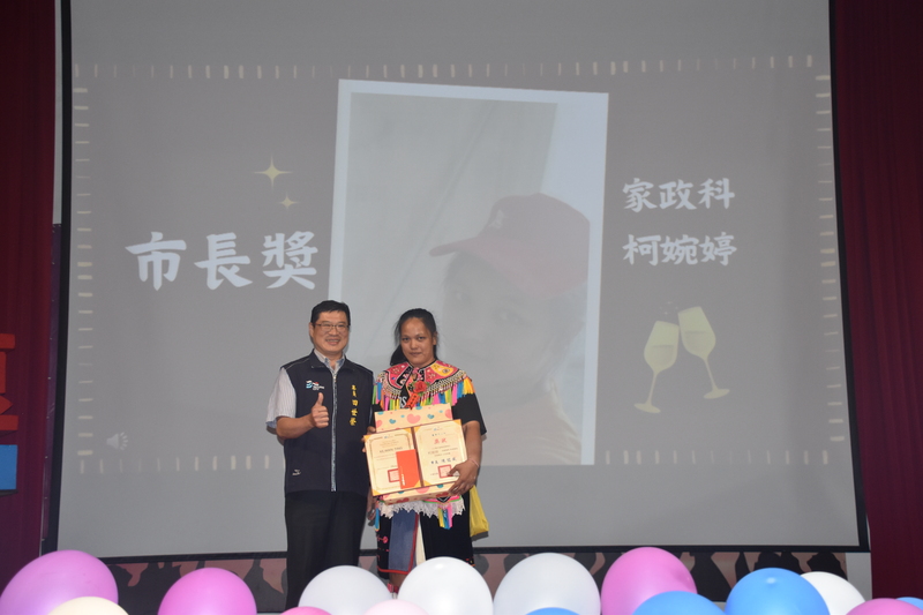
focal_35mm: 57
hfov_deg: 35.1
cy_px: 308
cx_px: 462
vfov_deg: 23.8
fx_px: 1461
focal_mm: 38
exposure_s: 1/60
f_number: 4.2
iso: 1000
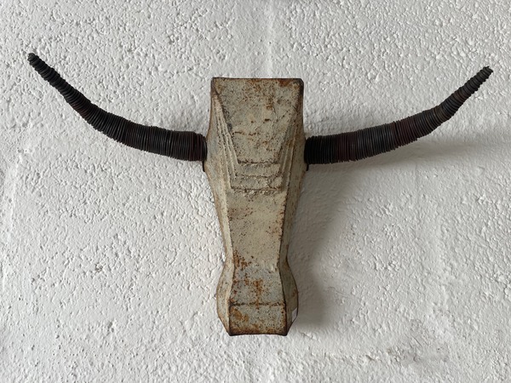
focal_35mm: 26
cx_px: 256
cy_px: 192
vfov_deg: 53.1
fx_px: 384
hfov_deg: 67.3
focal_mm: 4.2
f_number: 1.6
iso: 32
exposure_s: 1/247
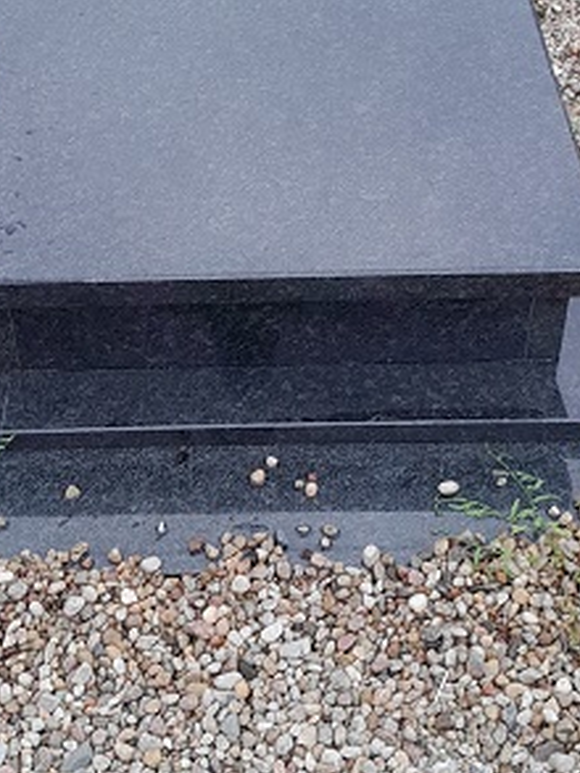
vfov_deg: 32.2
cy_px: 206
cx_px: 258
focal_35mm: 59
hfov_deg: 24.8
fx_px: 1317
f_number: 1.8
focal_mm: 4
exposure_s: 1/112
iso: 40
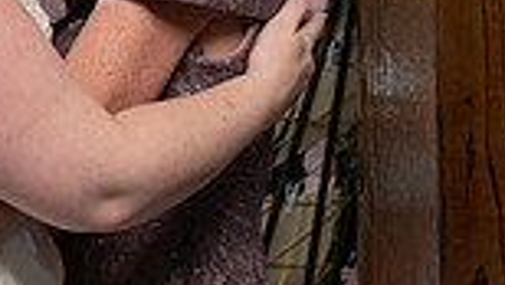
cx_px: -43
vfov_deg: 5.5
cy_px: -149
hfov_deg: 9.7
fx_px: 2949
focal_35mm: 220
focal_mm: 55
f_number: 5.6
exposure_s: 1/200
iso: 2000
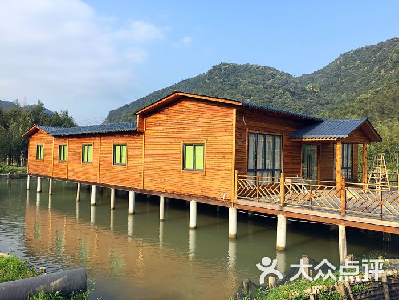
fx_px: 334
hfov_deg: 61.7
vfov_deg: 48.2
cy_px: 150
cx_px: 200
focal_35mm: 29
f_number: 2.2
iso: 32
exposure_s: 1/1014
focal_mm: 4.15
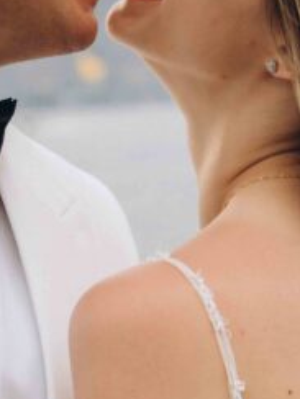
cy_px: 450
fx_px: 2334
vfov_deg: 9.7
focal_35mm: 202
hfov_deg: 7.3
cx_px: 48
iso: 125
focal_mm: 50
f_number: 3.5
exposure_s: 1/125
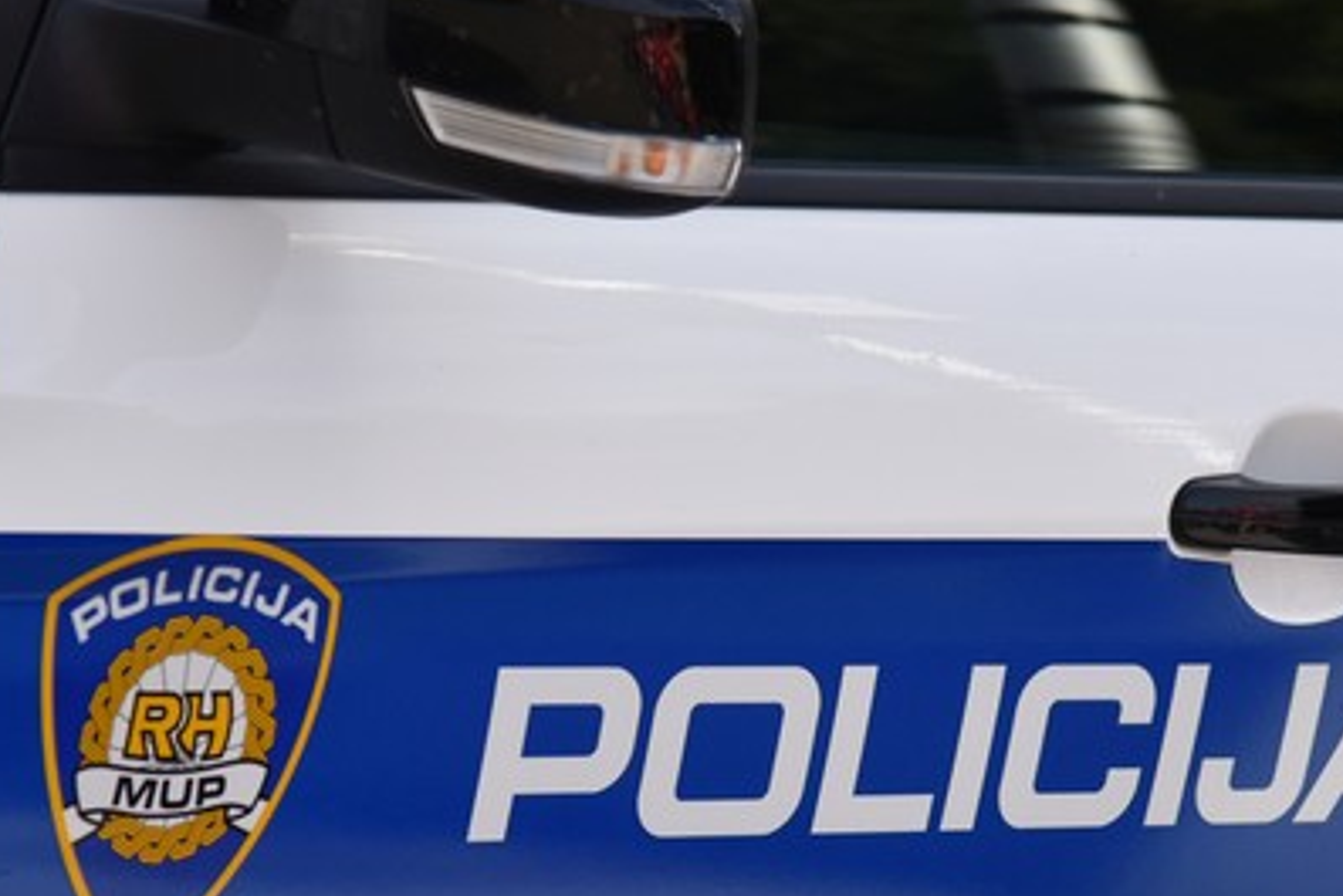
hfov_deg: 8.3
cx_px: 802
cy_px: 560
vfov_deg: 5.5
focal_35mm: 248
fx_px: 9255
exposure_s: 1/4000
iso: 1000
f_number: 4
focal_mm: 120
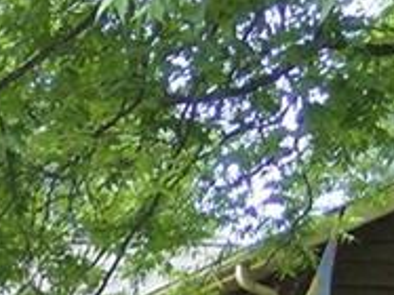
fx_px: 2241
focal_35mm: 197
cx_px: -67
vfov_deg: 7.5
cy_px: 259
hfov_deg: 9.9
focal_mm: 6
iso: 195
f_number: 2.8
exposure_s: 1/64
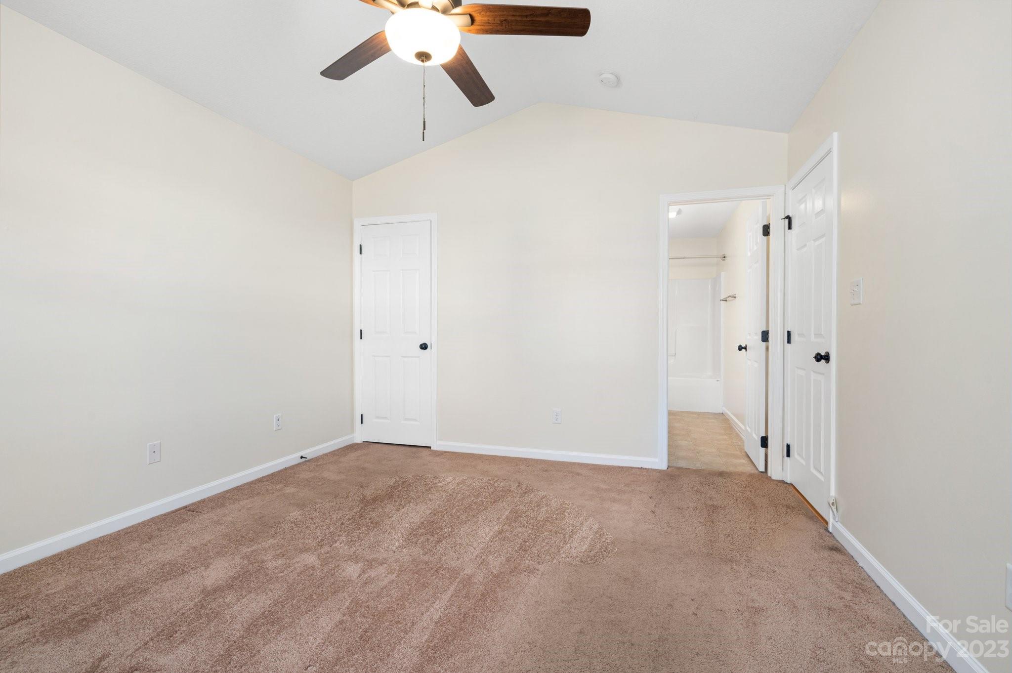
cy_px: 336
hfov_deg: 95.0
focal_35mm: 16
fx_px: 463
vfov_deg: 72.0
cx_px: 506
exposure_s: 1/4
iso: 200
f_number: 8
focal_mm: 16.5
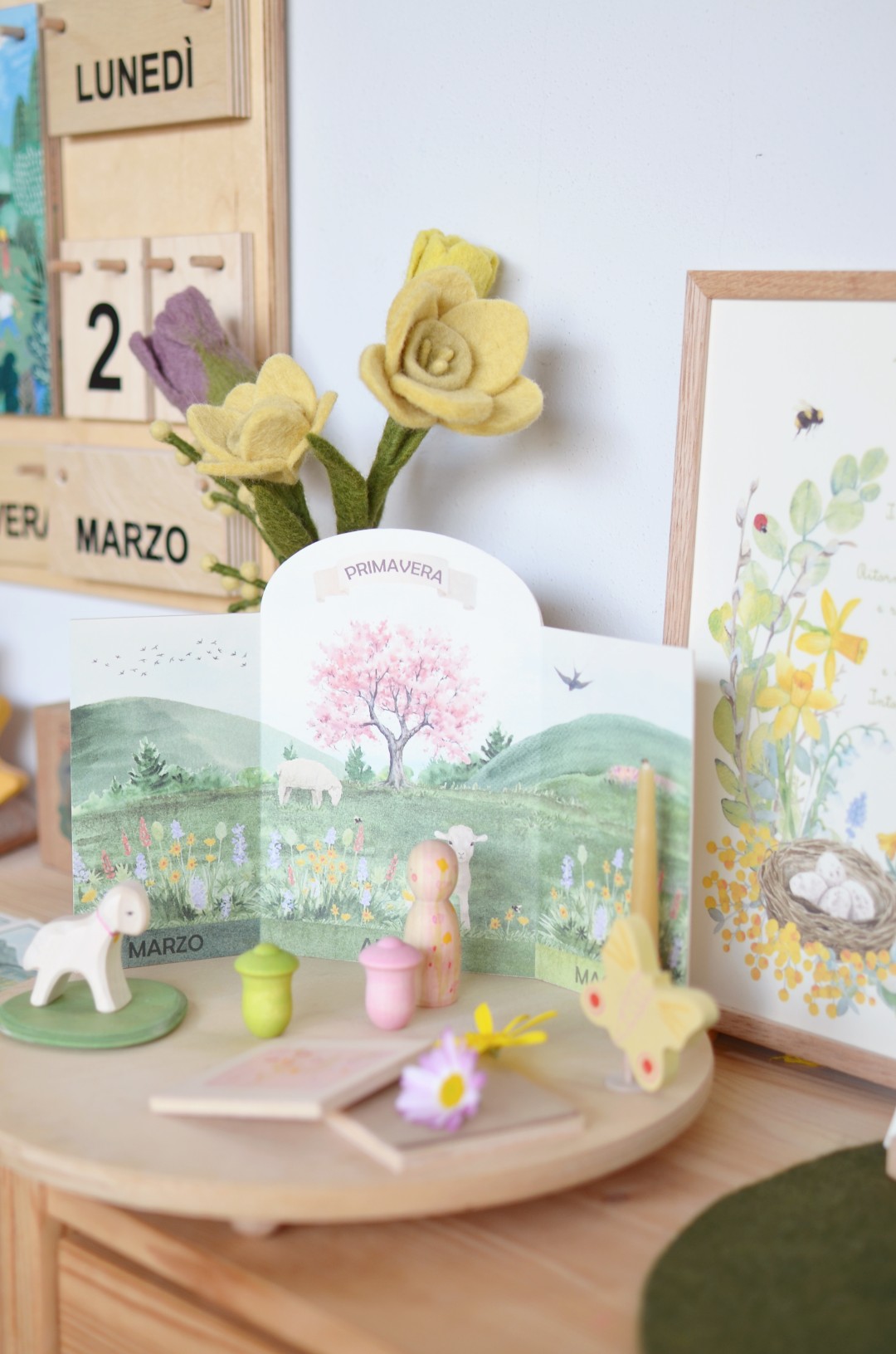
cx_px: 448
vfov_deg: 37.9
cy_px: 677
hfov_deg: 25.6
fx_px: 1969
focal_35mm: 52
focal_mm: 35
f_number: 1.8
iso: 140
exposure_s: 1/100
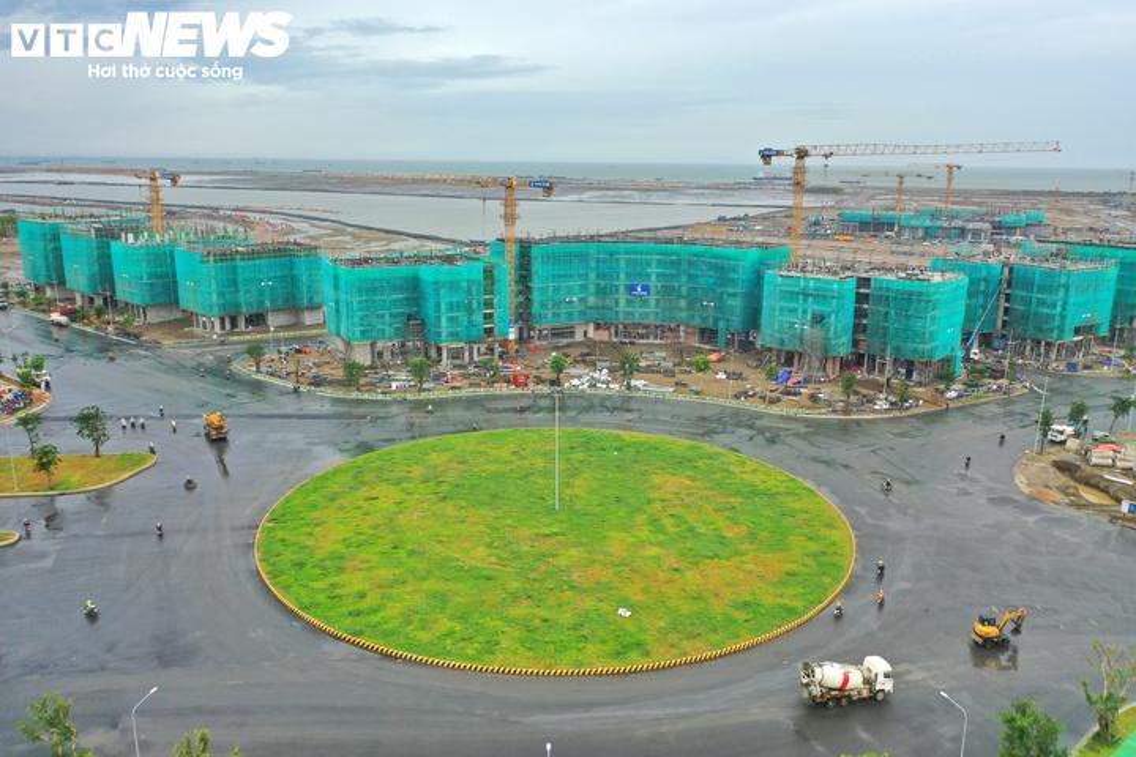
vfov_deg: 46.4
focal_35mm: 28
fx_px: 883
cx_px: 568
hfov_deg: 65.5
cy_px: 378
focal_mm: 10.26
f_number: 2.8
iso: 100
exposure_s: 1/320
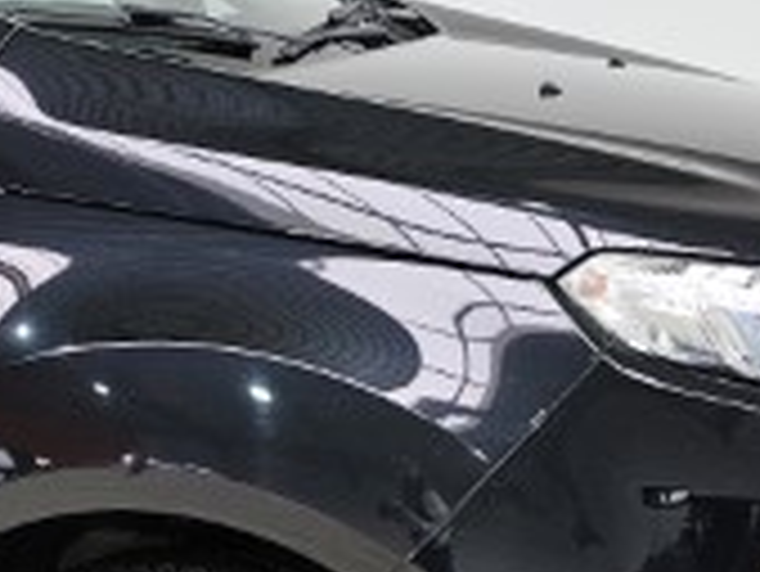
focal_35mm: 87
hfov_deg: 20.8
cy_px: 455
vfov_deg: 16.9
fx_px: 1911
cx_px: -184
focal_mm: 6.3
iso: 100
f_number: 1.7
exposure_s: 1/180
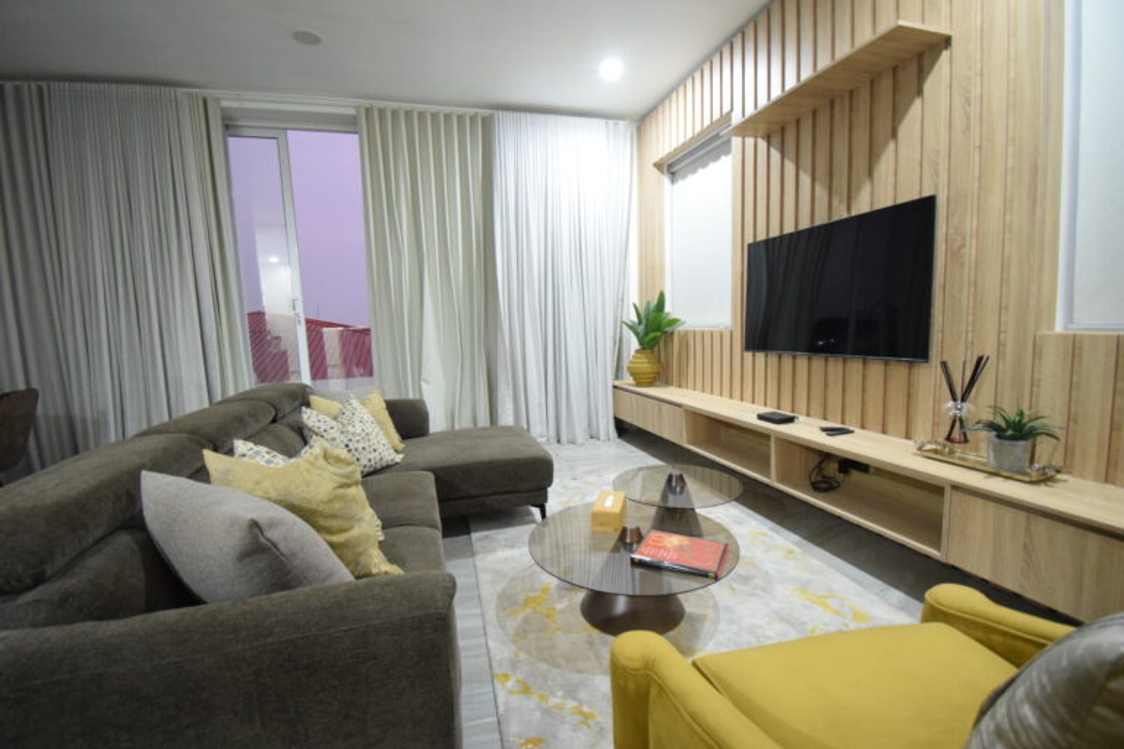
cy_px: 374
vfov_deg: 77.3
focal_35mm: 15
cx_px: 562
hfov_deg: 100.4
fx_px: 468
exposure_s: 1/15
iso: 3200
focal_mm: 10
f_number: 4.5
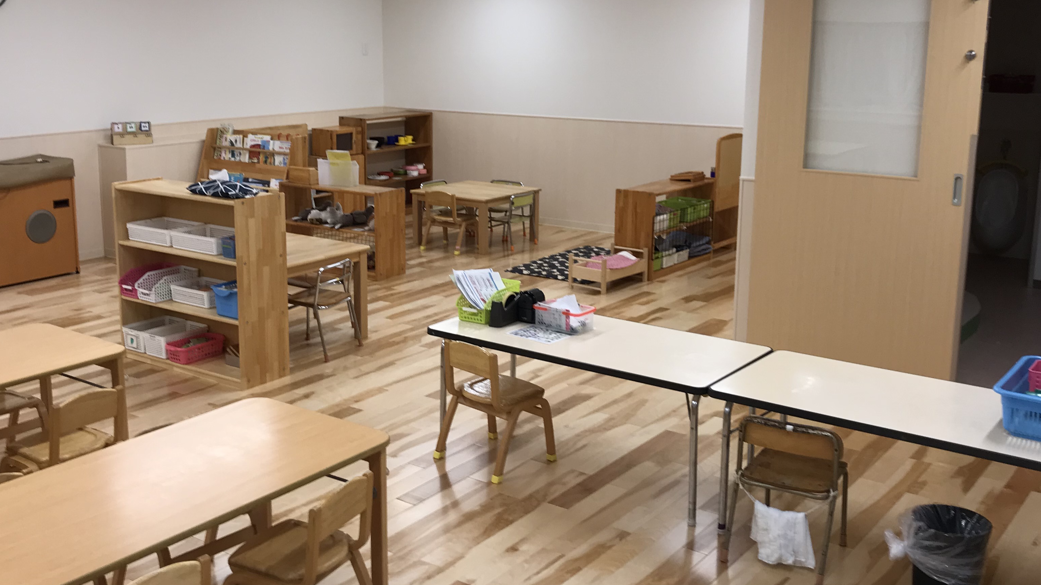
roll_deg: +0.1
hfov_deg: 50.4
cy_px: 245
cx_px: 485
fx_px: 1104
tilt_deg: -10.3
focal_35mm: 40
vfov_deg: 29.7
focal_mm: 3.99
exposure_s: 1/50
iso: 20
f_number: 1.8
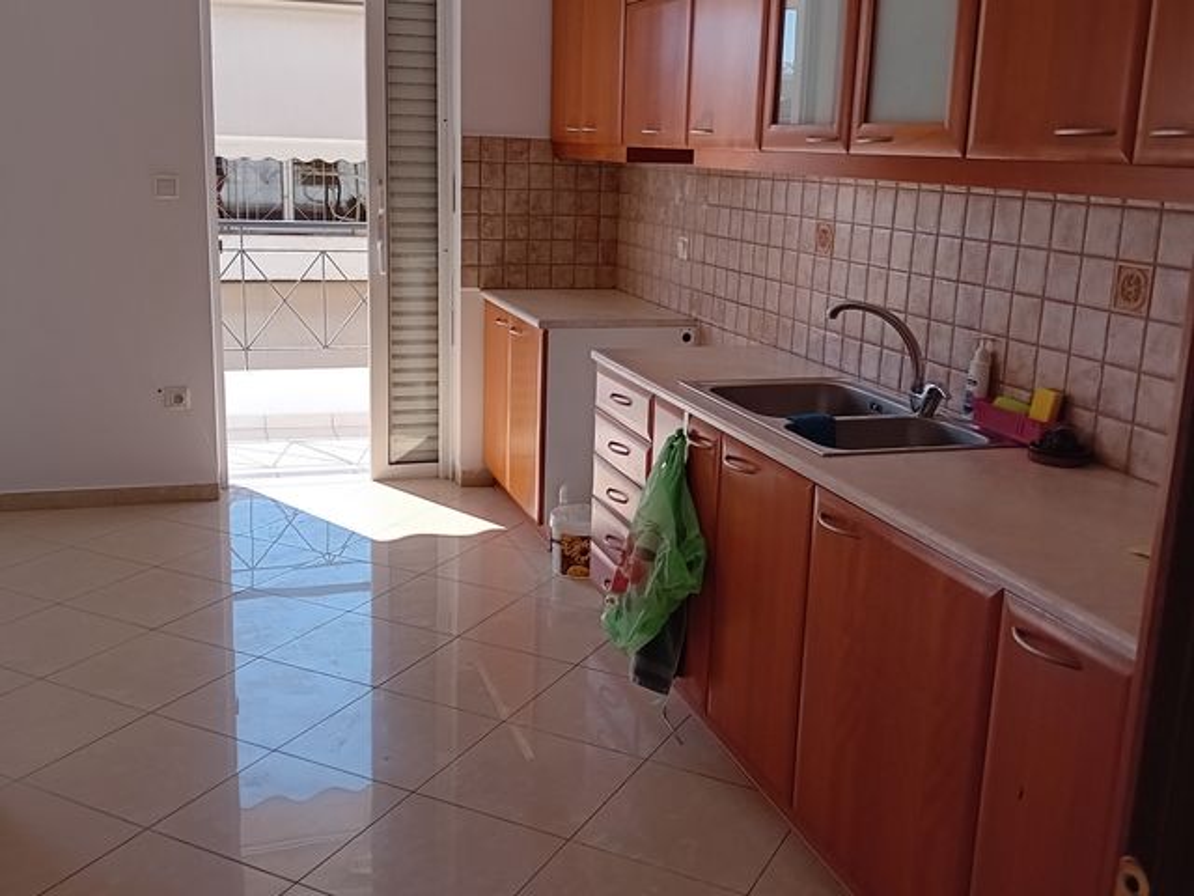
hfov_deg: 67.3
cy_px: 448
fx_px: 897
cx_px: 597
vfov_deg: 53.1
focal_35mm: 26
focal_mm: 3.98
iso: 100
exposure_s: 1/101
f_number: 1.8
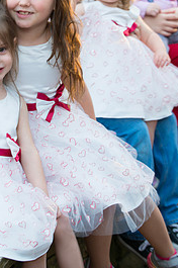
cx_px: 44
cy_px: 59
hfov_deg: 11.5
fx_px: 885
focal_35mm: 119
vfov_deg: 17.1
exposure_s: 1/25
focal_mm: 70
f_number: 4
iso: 200
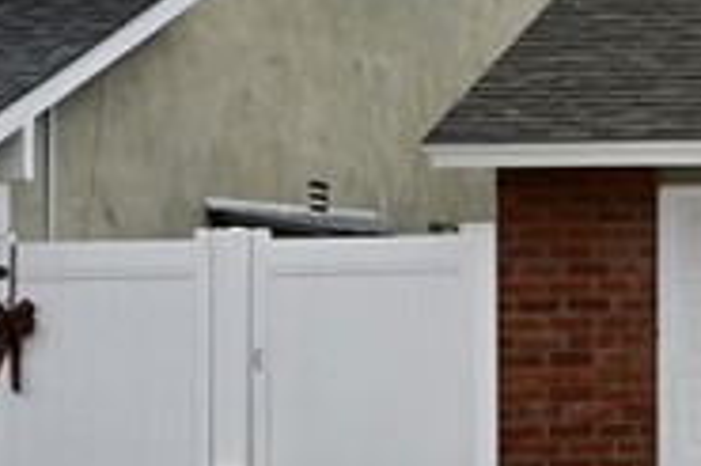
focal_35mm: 187
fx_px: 3641
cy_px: 188
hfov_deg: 9.5
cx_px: 1792
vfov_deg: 7.3
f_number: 11
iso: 125
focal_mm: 22.5
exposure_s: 1/250
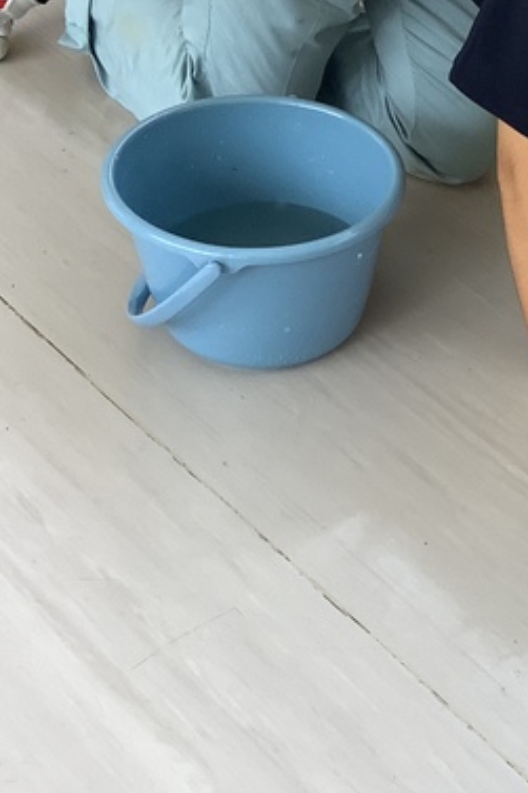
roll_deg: -5.1
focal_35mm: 73
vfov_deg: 27.7
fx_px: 1607
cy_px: 359
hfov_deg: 18.0
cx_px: 572
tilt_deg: -39.3
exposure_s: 1/120
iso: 32
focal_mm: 3.3
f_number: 2.4
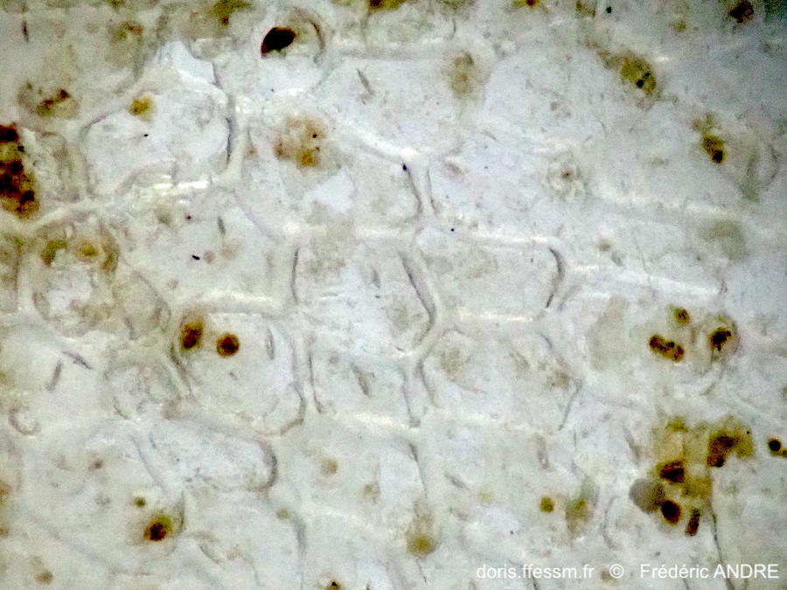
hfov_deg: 20.9
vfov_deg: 15.7
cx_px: 394
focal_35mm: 94
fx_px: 2137
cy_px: 295
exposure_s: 1/200
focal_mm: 16.79
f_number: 6.3
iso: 1250
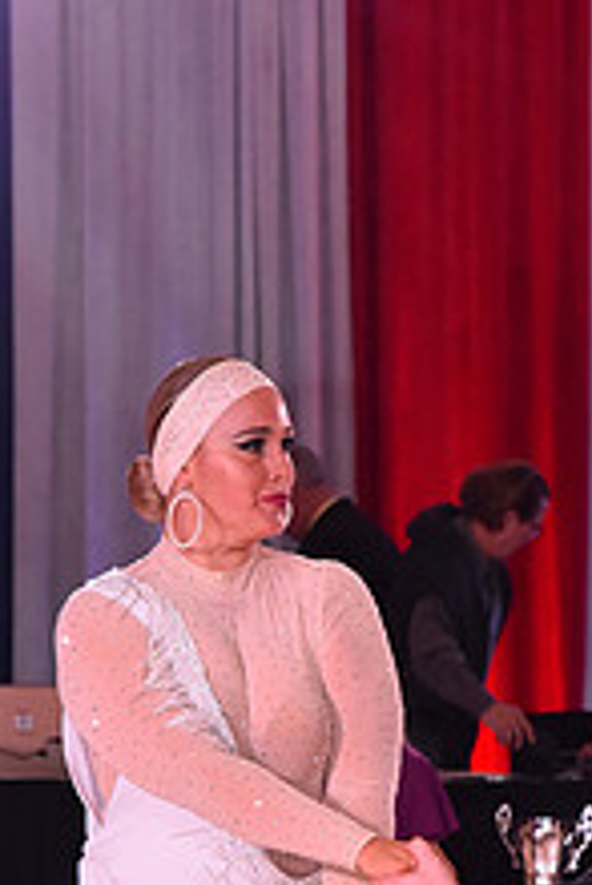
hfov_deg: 5.7
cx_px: 513
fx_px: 5984
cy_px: 1094
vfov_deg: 8.4
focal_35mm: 243
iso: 2500
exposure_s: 1/320
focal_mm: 92
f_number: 6.3
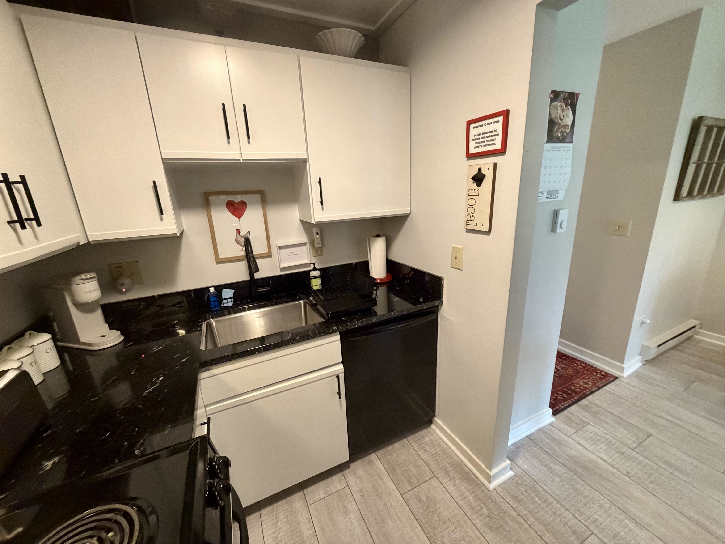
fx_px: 293
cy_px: 272
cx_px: 362
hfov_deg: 102.1
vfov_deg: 85.7
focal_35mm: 14
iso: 500
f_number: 2.2
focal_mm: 2.22
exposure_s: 1/60
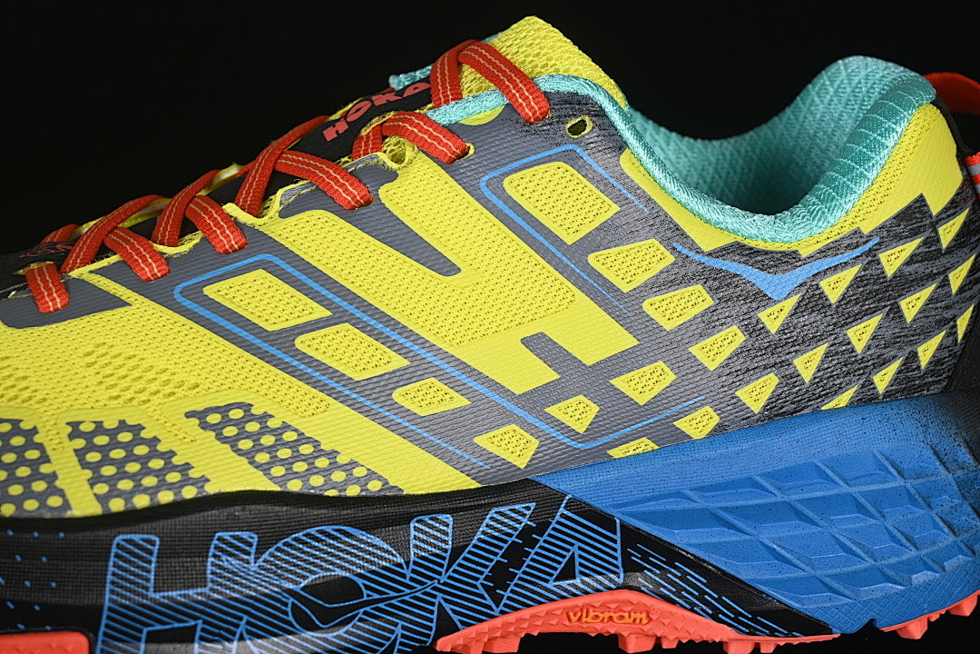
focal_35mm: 75
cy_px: 327
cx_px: 490
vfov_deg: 18.2
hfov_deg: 27.0
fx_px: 2042
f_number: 7.1
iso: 160
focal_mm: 50
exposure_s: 1/80
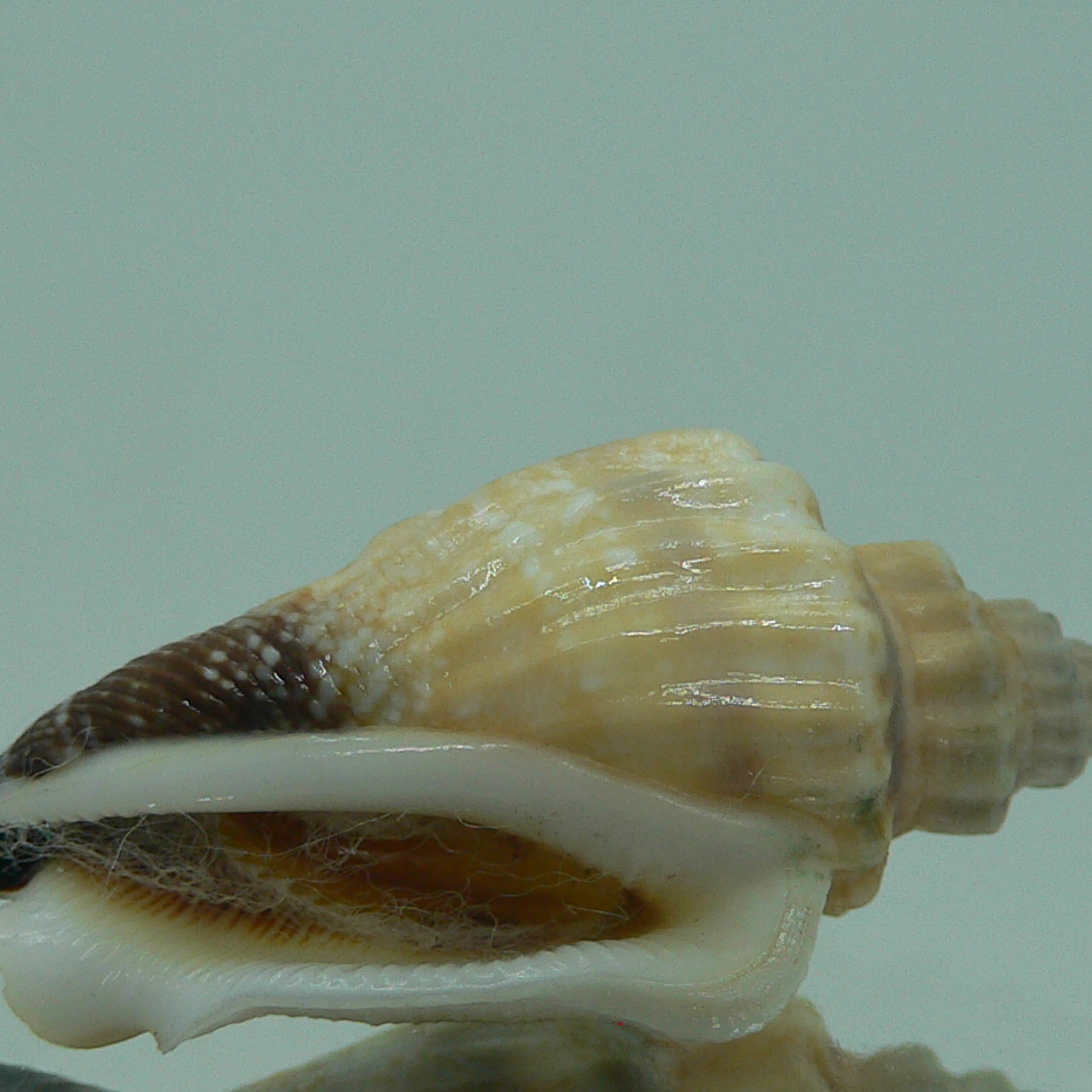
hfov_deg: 25.7
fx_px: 2391
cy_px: 849
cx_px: 488
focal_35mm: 67
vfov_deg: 25.3
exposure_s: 1/60
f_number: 2.8
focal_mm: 4.6
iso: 80
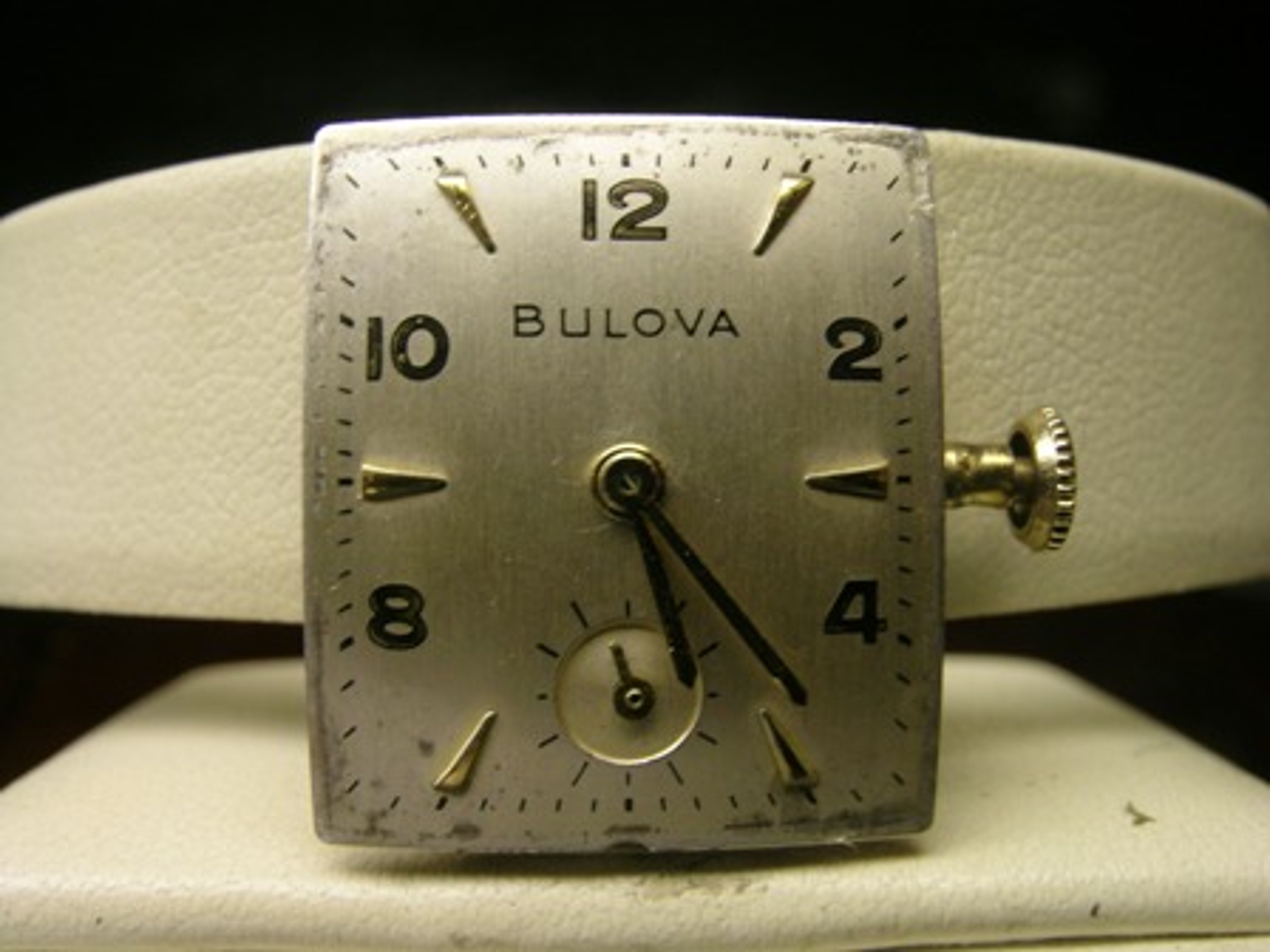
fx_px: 1431
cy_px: 476
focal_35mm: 39
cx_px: 635
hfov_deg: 47.9
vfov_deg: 36.8
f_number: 6.2
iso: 65
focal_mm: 8
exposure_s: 1/3.8
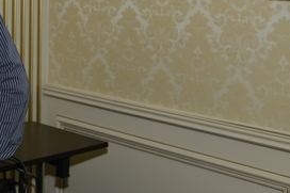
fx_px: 660
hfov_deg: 21.9
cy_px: -19
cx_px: -103
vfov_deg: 16.2
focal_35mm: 82
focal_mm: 29
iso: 1250
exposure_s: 1/80
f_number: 5.6
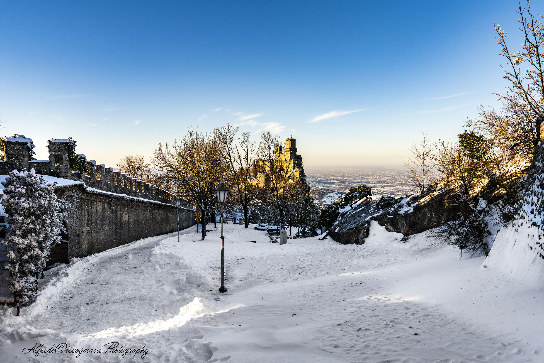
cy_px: 182
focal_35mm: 24
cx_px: 272
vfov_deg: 53.1
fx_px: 363
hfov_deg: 73.7
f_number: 8
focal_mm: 24
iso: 200
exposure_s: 1/320
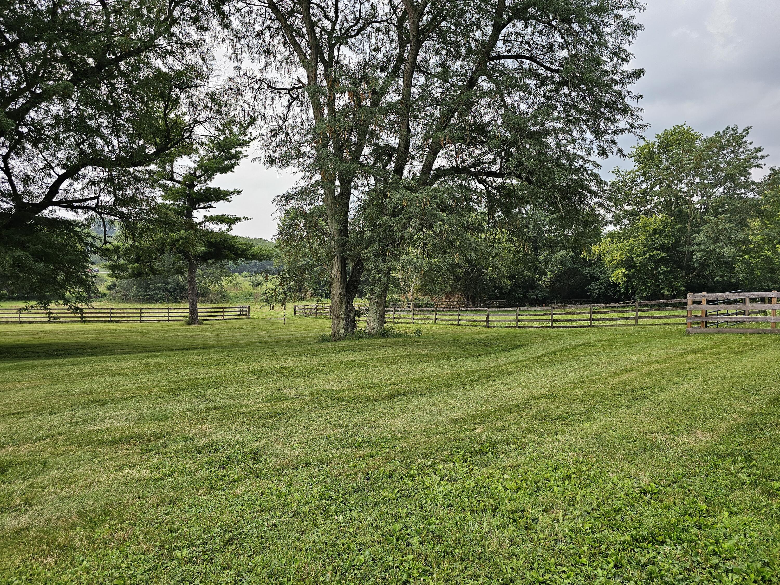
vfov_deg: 58.9
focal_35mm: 23
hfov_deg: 73.9
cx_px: 390
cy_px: 292
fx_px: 518
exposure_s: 1/59
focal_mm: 6.3
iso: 64
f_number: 1.7
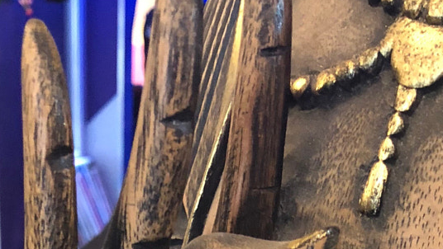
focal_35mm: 91
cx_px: 244
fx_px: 1069
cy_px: 484
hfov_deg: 23.4
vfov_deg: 12.0
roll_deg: -1.7
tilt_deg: -18.9
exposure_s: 1/7
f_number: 1.8
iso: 100
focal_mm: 4
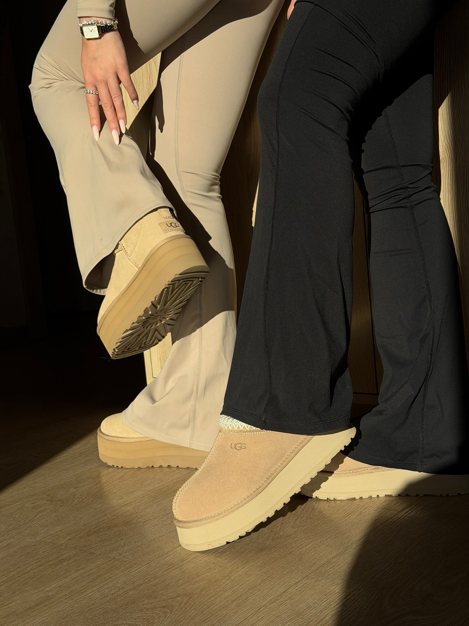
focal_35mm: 48
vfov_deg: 39.7
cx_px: 234
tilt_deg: -6.2
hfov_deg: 30.3
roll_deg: +5.2
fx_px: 867
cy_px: 313
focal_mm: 6.76
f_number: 1.78
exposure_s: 1/11364
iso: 80
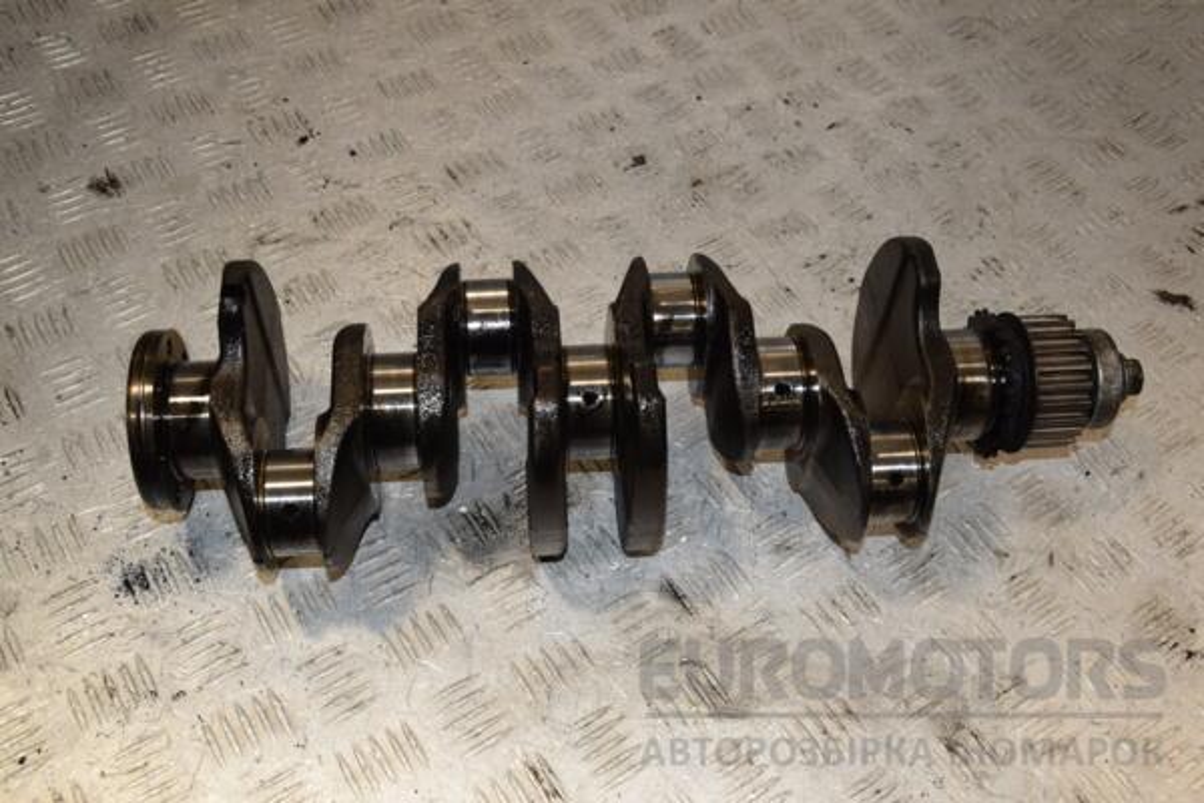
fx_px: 1304
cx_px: 602
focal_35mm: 39
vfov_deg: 34.2
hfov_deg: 49.6
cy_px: 402
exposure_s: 1/200
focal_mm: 26
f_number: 10
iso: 800
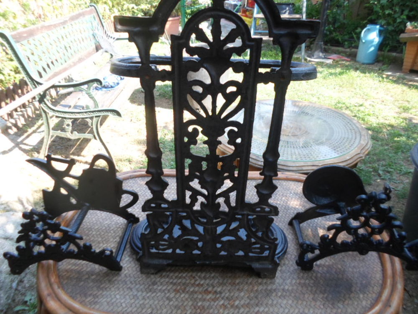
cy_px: 157
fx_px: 302
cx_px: 209
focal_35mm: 25
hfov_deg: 69.4
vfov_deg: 54.9
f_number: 2.5
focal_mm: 4.5
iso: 80
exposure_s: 1/125
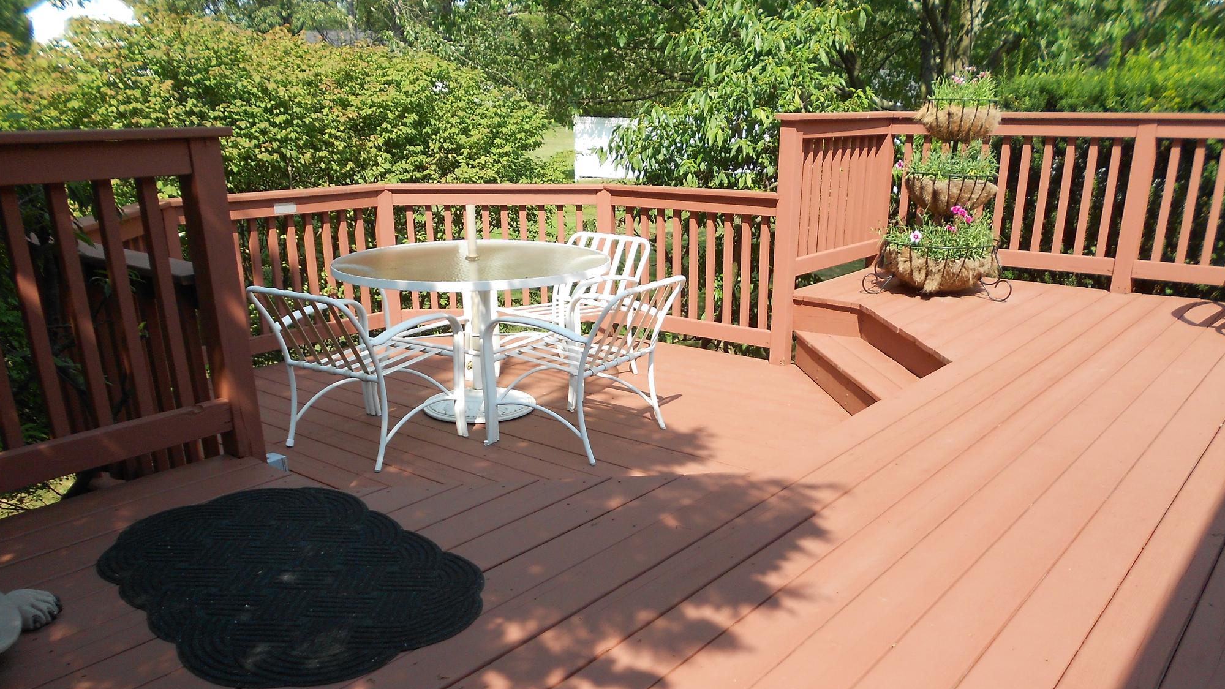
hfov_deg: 66.1
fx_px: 942
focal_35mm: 29
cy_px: 440
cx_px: 622
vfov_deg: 39.8
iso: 80
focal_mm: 4.6
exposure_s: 1/400
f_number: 3.2
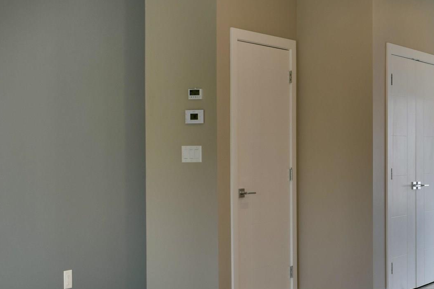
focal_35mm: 79
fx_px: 952
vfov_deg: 17.3
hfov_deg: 24.3
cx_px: 453
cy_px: 169
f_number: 8
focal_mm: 18
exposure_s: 1/30
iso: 400
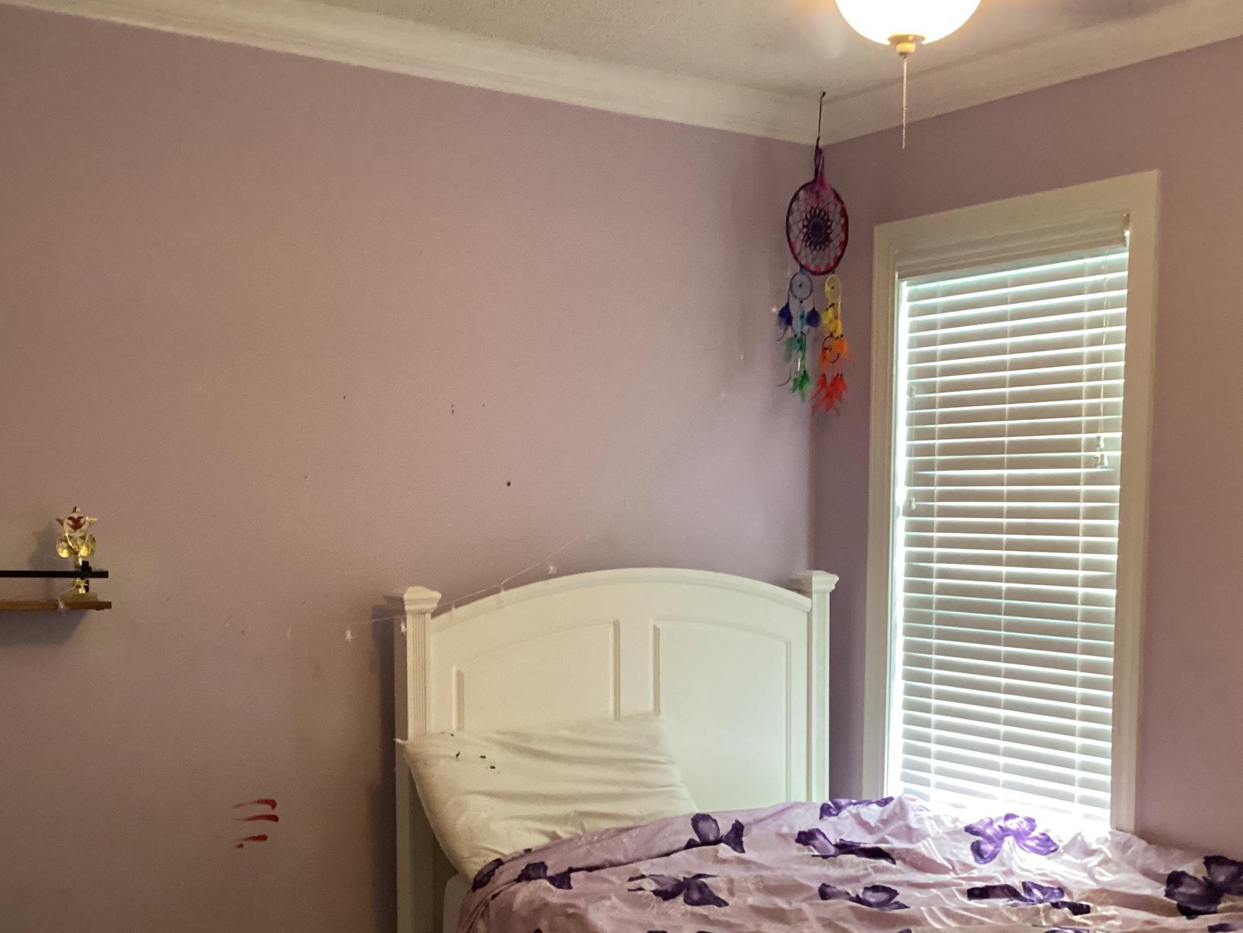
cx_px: 596
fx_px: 1508
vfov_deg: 34.1
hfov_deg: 44.8
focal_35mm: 42
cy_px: 618
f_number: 2.4
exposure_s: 1/40
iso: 320
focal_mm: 3.3
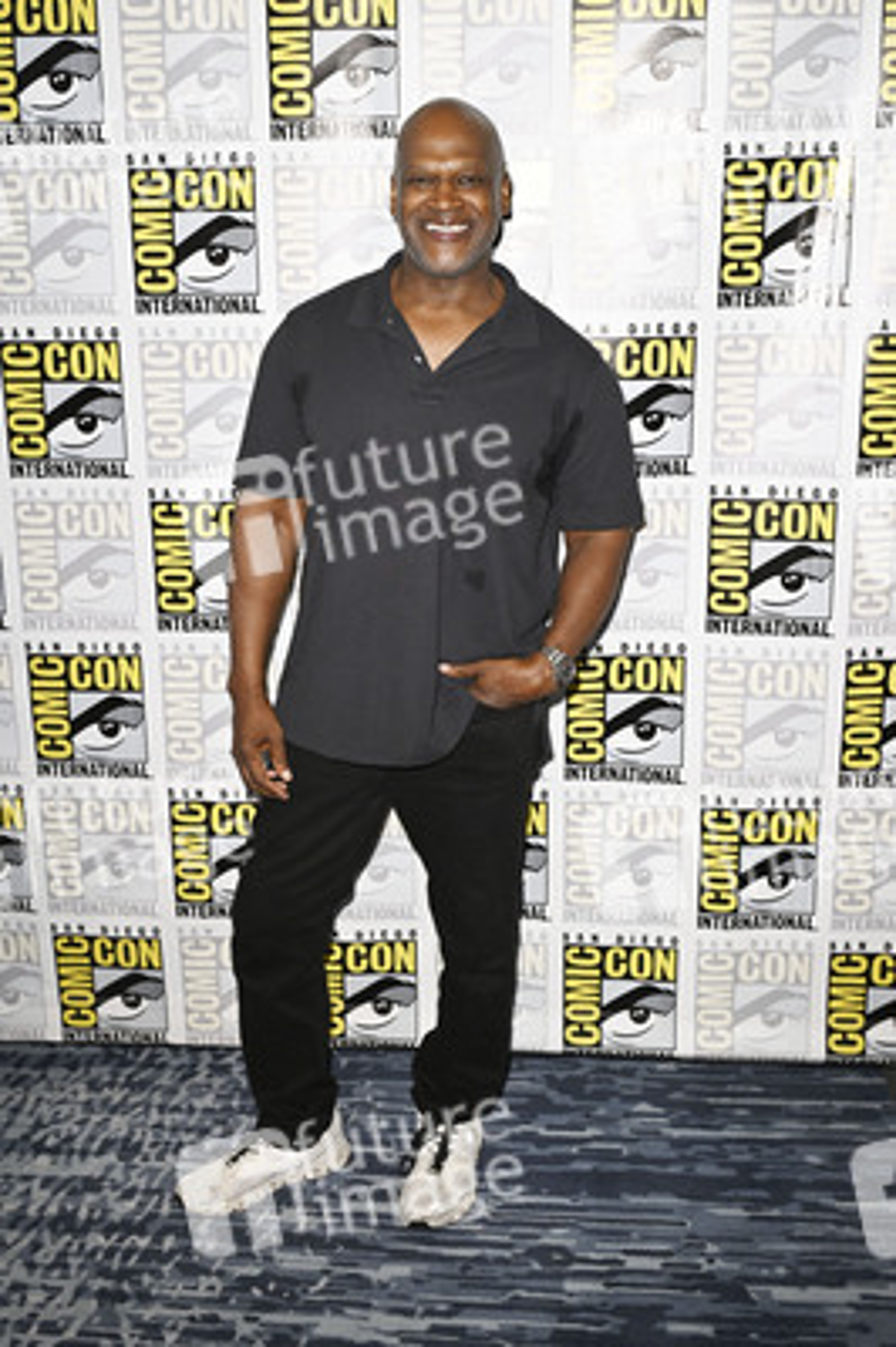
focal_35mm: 35
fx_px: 1309
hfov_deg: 37.8
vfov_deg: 54.5
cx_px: 448
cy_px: 674
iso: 1250
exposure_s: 1/250
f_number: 5
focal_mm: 35
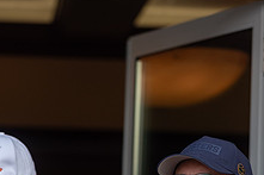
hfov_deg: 8.0
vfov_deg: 5.3
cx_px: 131
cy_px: 213
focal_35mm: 257
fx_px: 1883
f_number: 2.8
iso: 250
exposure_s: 1/500
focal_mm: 98
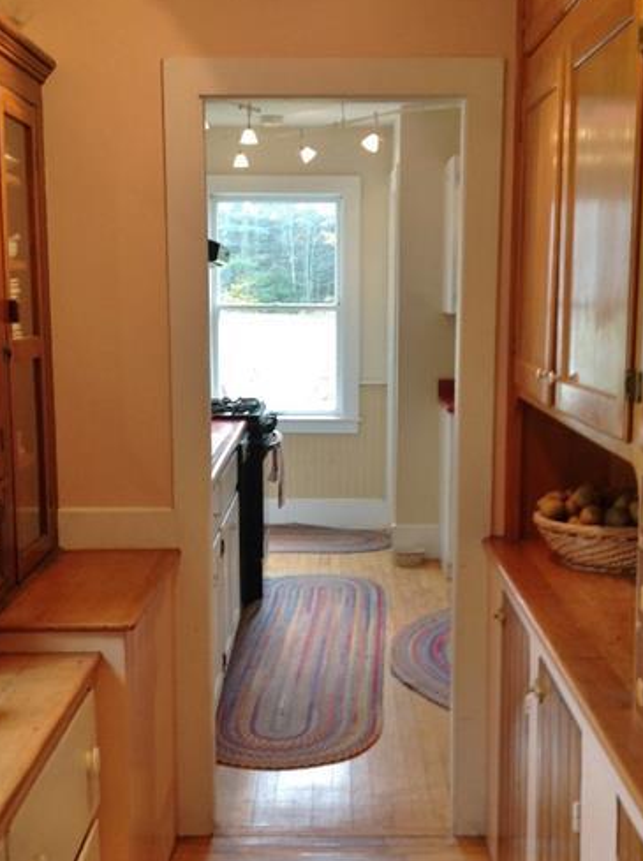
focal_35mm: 55
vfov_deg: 34.9
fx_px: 1366
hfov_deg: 26.5
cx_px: 323
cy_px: 495
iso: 64
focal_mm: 4.28
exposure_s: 1/24
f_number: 2.4
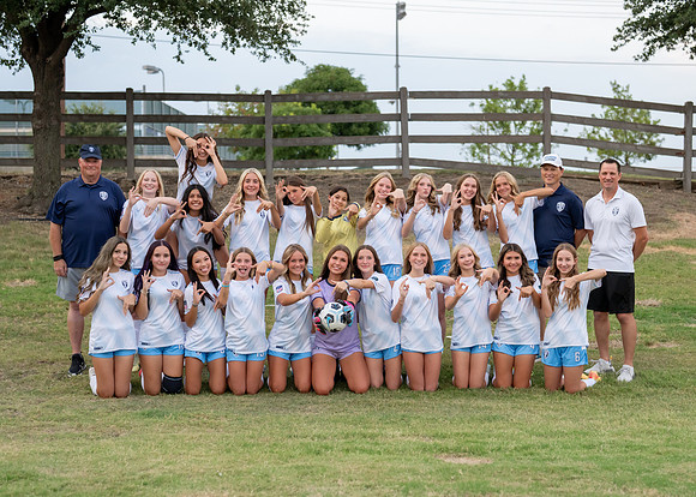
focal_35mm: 63
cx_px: 378
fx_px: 1252
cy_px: 268
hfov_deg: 31.1
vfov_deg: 22.4
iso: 800
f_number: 2.5
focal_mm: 50
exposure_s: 1/1250
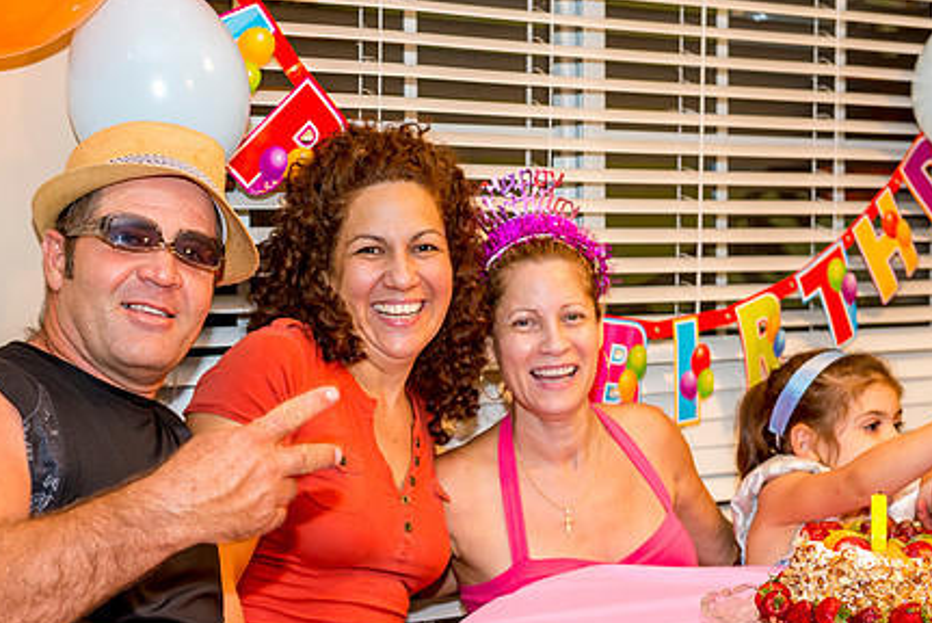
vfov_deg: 18.4
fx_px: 1917
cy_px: 395
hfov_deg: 27.3
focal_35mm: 74
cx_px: 374
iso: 800
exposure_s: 1/60
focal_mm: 55
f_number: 4
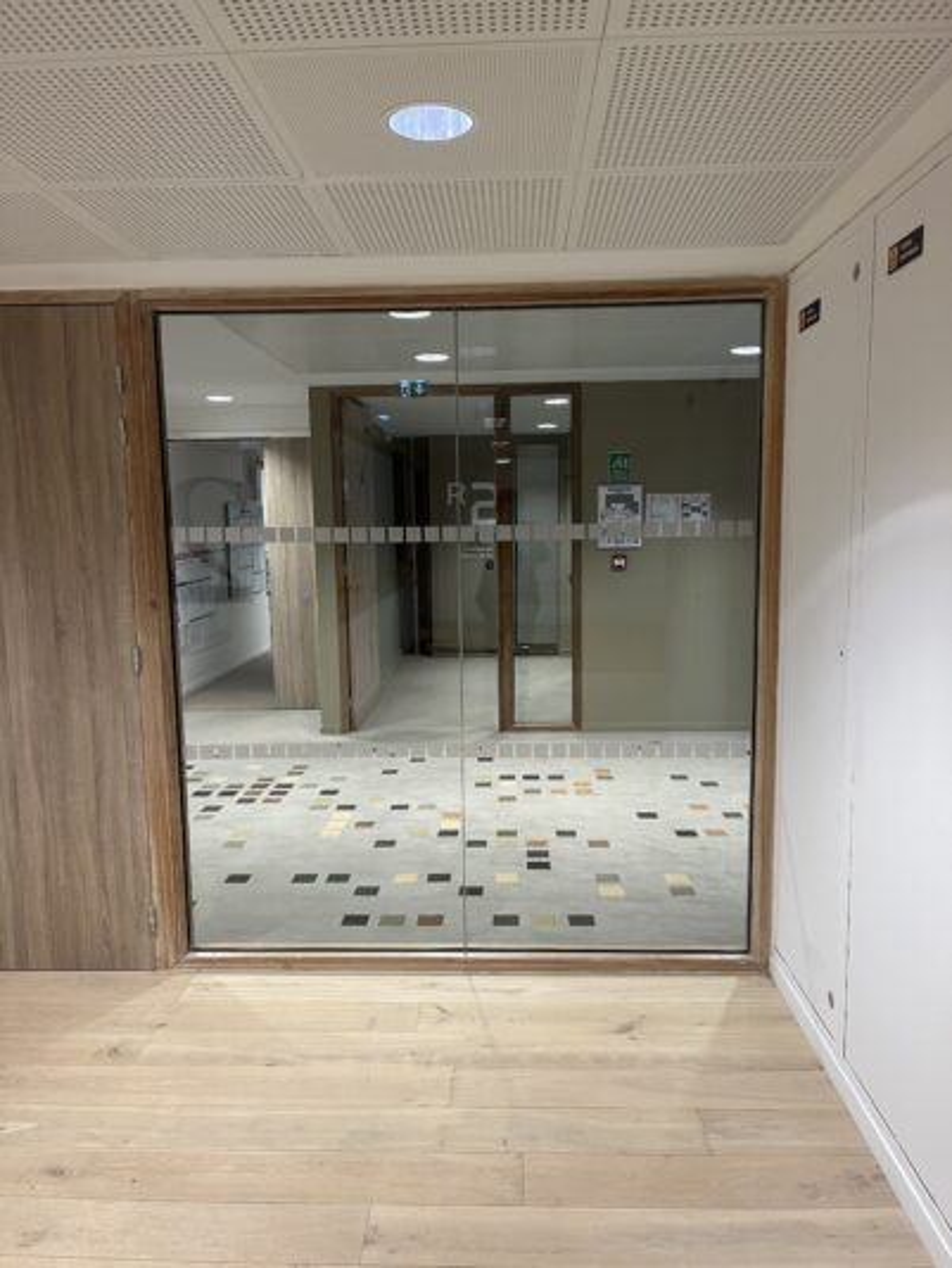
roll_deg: +1.6
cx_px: 476
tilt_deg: -6.6
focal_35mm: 26
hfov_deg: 53.1
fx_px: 953
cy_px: 634
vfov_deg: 67.3
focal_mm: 5.1
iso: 80
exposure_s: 1/50
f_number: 1.6
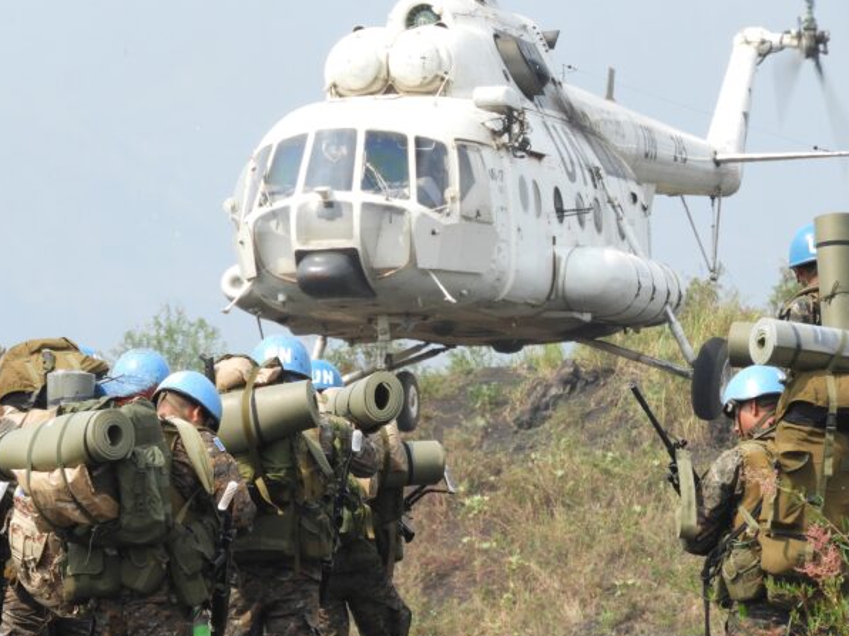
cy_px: 337
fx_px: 10424
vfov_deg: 3.5
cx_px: 329
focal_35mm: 425
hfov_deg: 4.7
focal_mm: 59.1
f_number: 5.5
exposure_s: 1/320
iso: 100
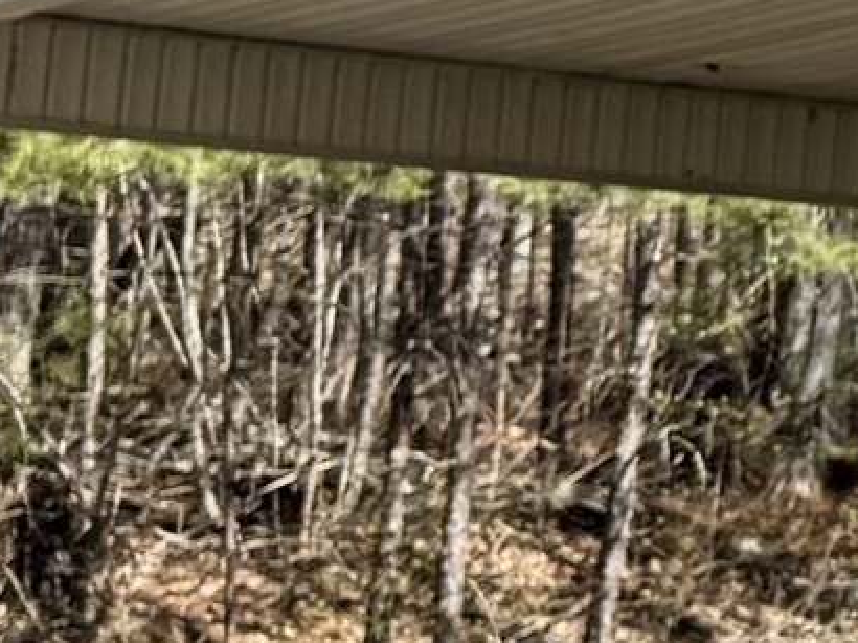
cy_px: -216
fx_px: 4459
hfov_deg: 9.3
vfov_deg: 8.1
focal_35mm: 180
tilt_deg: +13.6
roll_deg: +0.9
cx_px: 2356
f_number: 1.78
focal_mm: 6.76
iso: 80
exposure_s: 1/1767
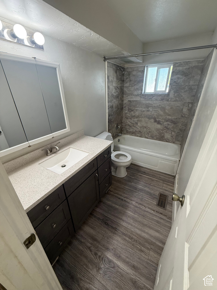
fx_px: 117
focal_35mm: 14
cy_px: 145
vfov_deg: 102.1
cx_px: 108
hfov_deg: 85.7
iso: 320
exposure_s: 1/120
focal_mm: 2.22
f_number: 2.2
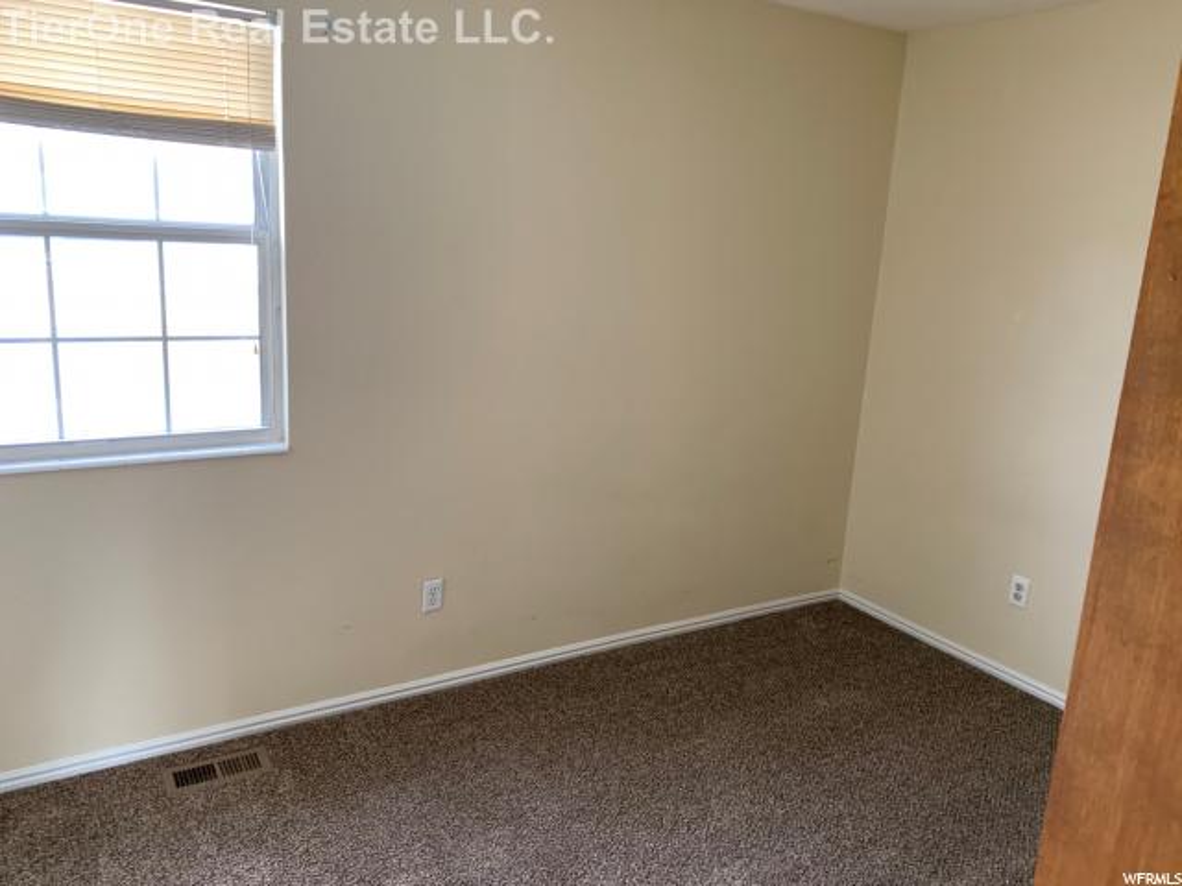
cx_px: 591
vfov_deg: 53.1
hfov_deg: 67.3
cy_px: 443
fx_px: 888
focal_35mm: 26
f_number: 1.8
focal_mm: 4.25
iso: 125
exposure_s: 1/60
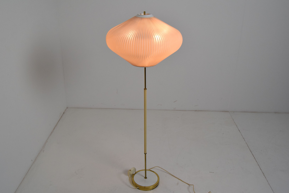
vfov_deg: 38.4
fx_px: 277
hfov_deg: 55.1
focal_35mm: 34
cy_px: 96
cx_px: 144
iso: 1600
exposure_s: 1/250
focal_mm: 23
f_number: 8
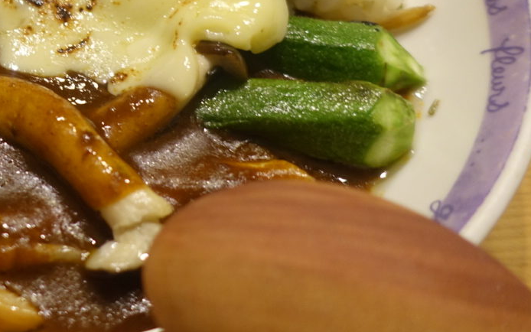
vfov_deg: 22.2
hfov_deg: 32.5
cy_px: 36
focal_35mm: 57
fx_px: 825
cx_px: -11
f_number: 1.8
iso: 320
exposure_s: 1/30
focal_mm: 8.8
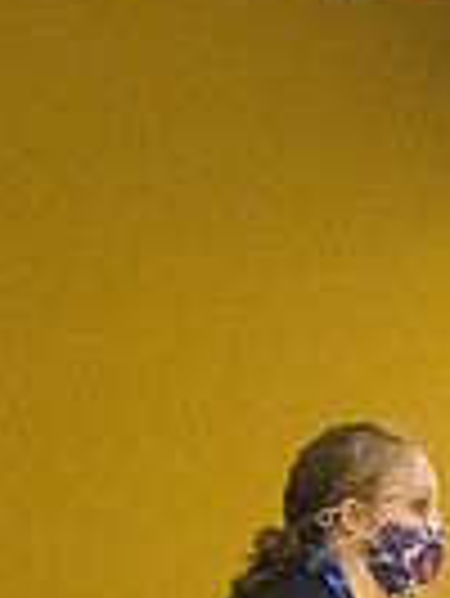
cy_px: 839
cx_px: 292
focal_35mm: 361
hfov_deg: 4.1
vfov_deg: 5.4
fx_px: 6247
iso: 10000
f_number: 4.5
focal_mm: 86
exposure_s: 1/1000
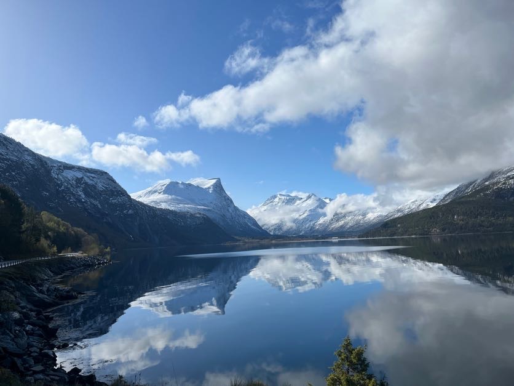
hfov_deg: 67.3
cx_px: 257
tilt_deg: +7.6
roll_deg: +1.6
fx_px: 386
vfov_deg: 53.1
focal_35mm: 26
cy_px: 193
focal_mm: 5.1
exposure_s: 1/8403
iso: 50
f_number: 1.6
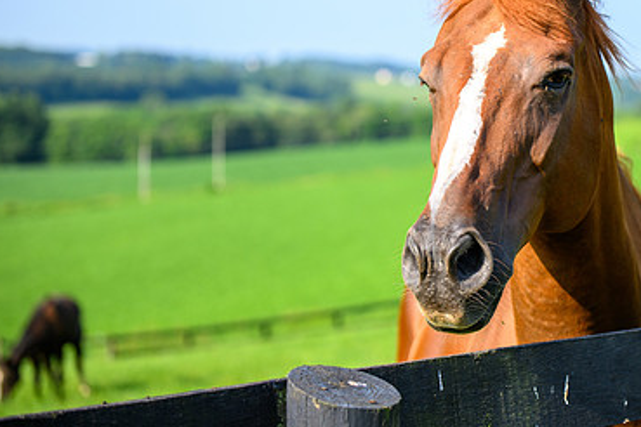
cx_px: 493
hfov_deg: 18.5
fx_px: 1958
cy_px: 96
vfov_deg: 12.4
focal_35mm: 110
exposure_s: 1/1250
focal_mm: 70
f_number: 2.8
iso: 100
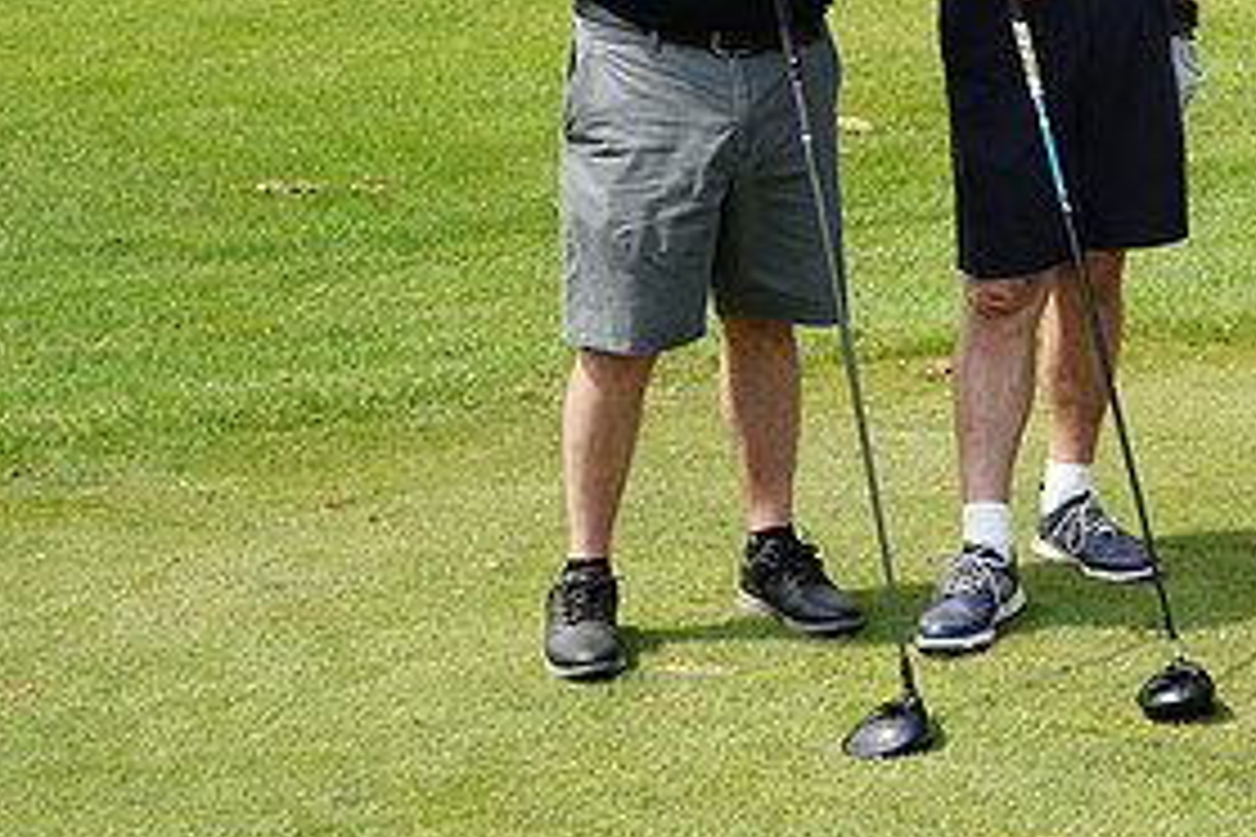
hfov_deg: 25.2
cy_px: 38
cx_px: 1220
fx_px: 2686
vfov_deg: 17.4
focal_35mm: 77
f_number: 6.3
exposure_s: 1/200
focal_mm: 37
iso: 80
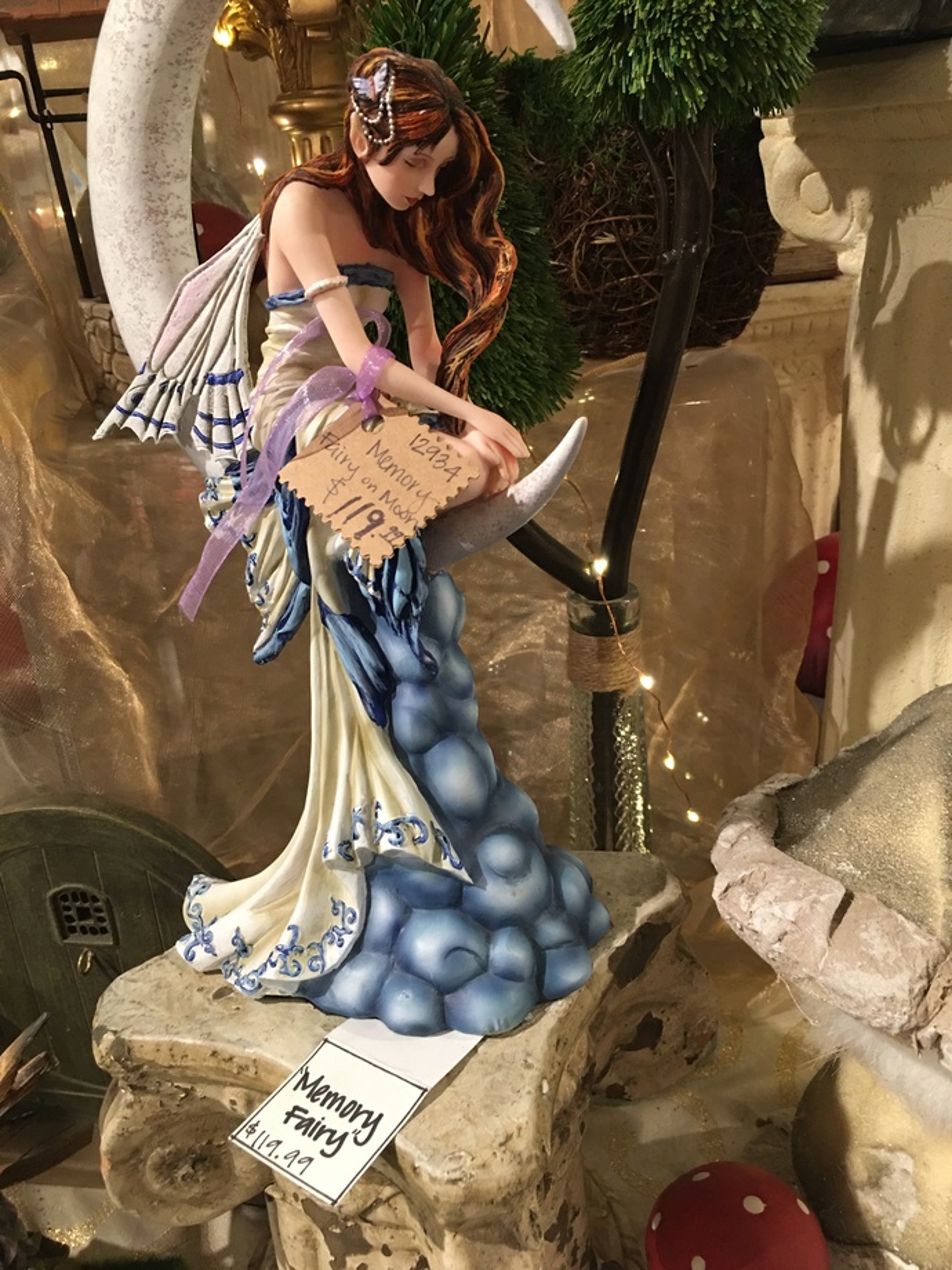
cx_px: 476
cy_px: 635
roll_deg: +4.9
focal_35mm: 29
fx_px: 1063
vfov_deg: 61.7
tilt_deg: -23.9
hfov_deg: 48.2
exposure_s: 1/15
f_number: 2.2
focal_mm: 4.15
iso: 80
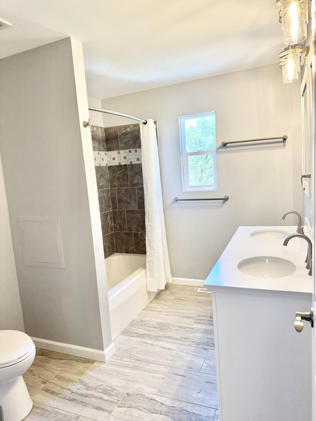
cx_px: 158
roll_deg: +3.0
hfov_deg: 56.8
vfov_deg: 71.6
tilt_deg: -7.9
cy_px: 210
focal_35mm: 24
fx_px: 292
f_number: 1.78
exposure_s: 1/120
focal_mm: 6.76
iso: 125
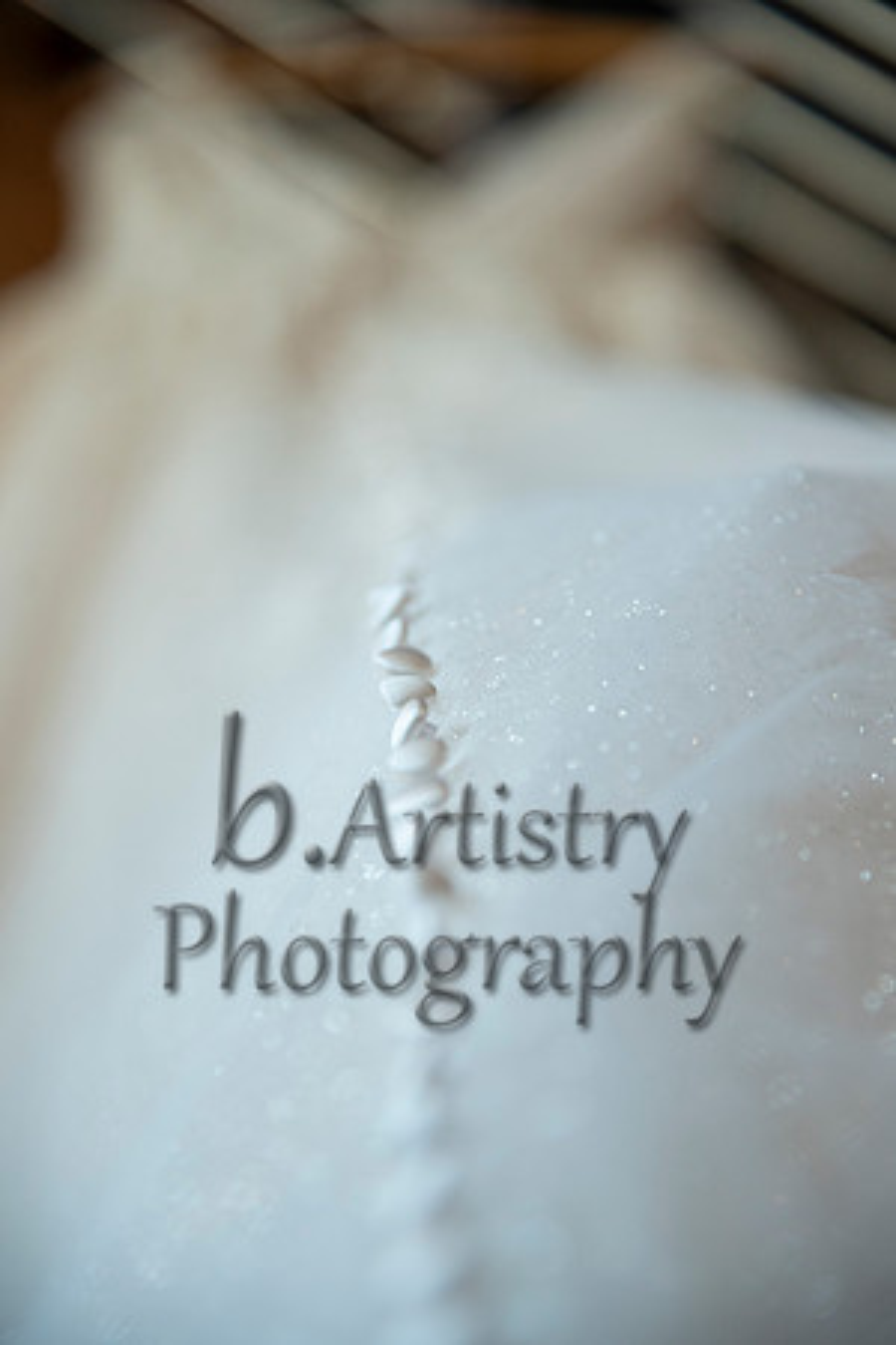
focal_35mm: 120
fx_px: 4480
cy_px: 672
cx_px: 448
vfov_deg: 17.1
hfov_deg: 11.4
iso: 640
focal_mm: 120
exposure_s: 1/125
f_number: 4
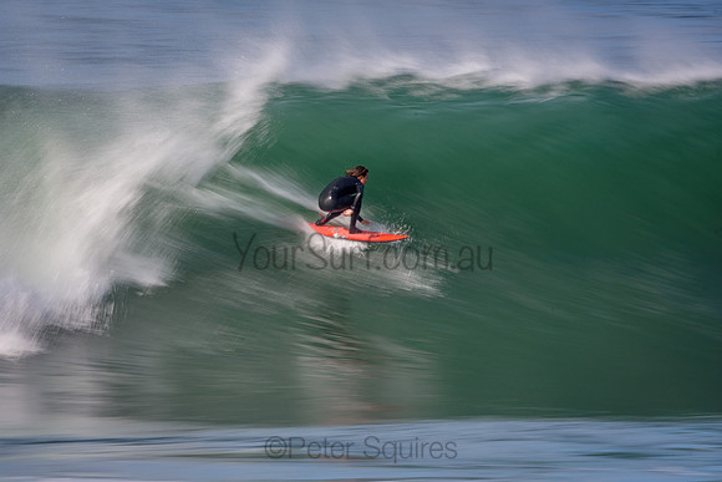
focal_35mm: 660
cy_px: 241
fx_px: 13239
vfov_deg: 2.1
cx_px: 361
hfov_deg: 3.1
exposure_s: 1/20
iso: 100
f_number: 18
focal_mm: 440
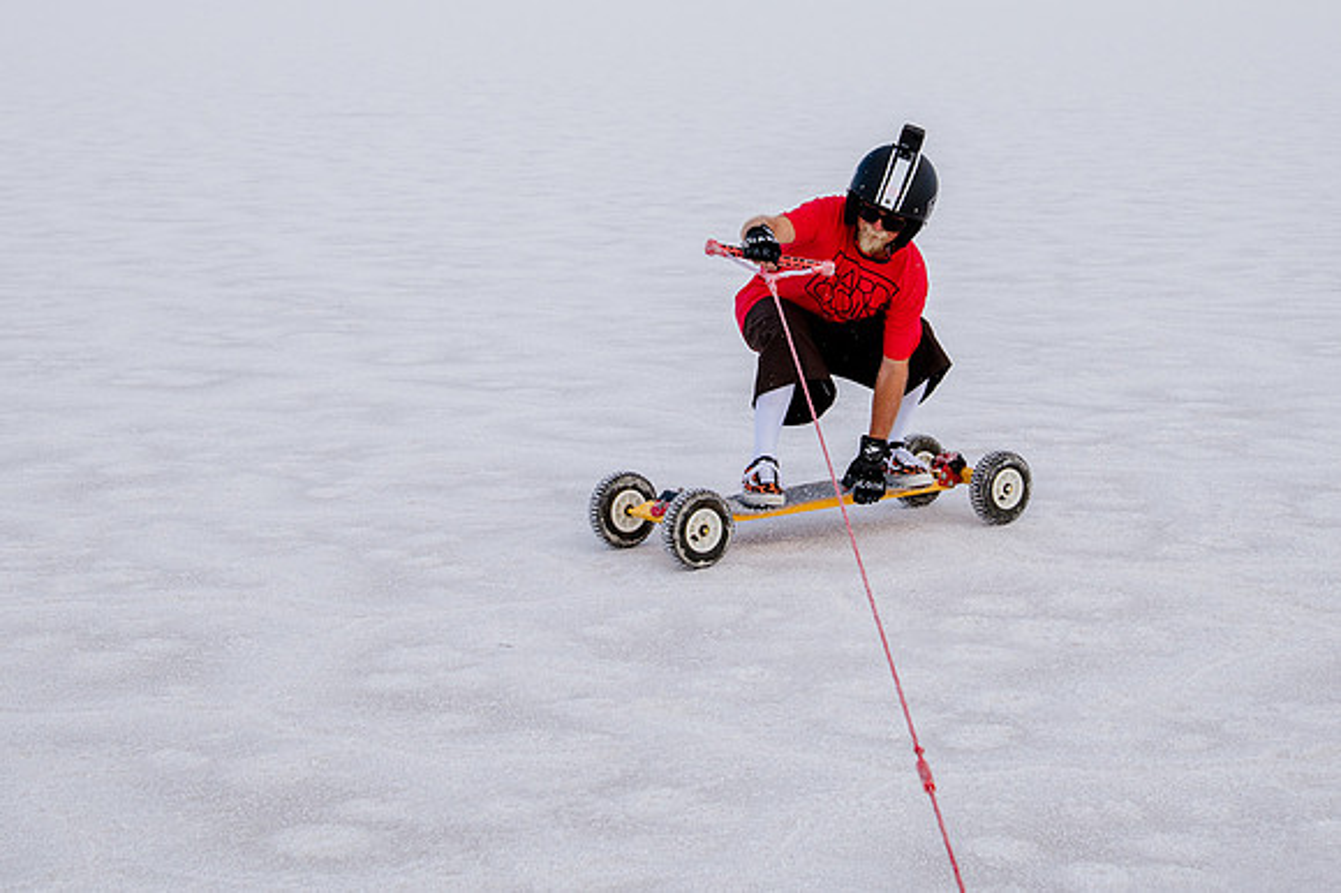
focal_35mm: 77
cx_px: 671
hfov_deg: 26.3
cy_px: 226
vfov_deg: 17.6
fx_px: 2869
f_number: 5.6
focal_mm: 50
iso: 400
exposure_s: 1/1600
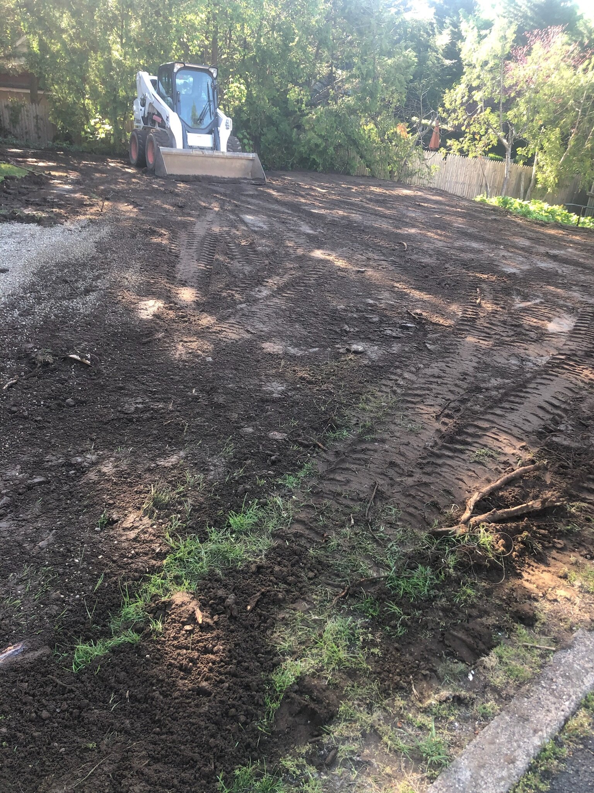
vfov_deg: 63.4
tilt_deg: -24.8
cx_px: 297
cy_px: 396
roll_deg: -4.8
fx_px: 641
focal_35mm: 28
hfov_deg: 49.7
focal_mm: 3.99
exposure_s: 1/120
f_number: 1.8
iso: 40
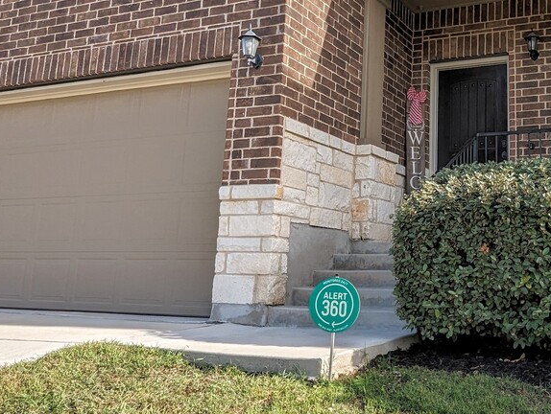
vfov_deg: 35.8
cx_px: 436
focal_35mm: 40
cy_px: 150
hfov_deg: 44.6
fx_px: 637
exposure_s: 1/981
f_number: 2.2
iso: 49
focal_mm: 2.35
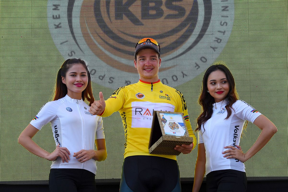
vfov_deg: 7.4
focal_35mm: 185
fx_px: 1479
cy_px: 96
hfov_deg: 11.1
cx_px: 144
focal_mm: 185
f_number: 7.1
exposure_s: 1/1000
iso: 800
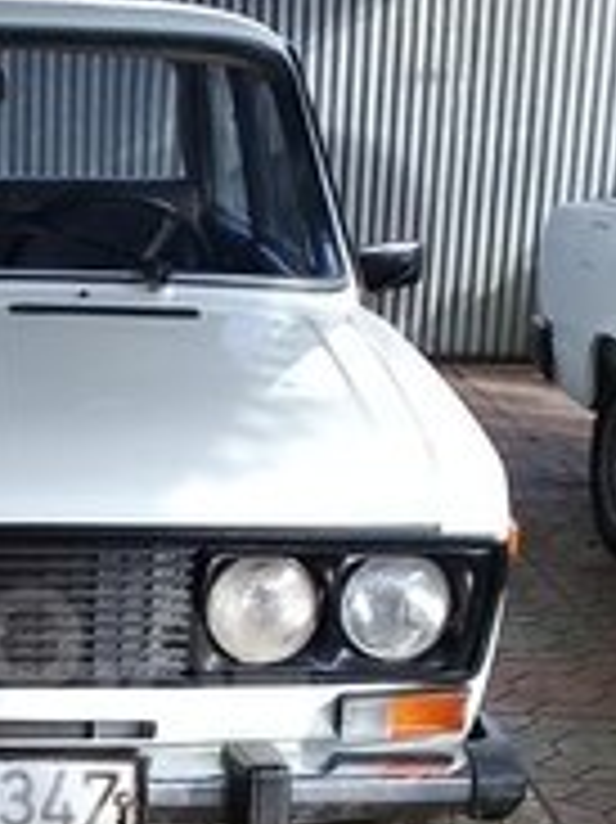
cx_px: -36
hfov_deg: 17.1
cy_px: 639
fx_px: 1995
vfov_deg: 23.0
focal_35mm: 84
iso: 50
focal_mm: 3.3
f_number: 2.2
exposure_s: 1/185
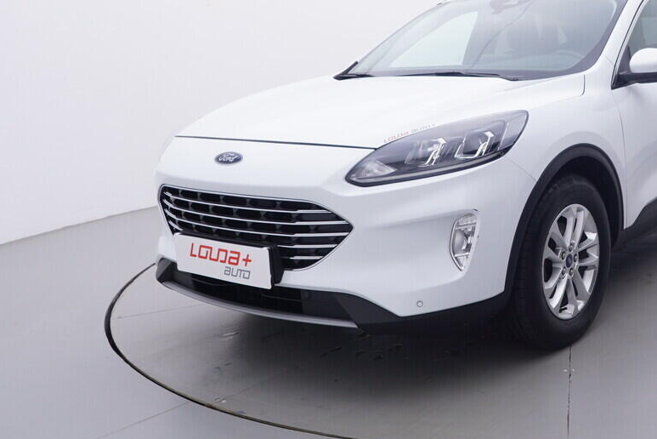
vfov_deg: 31.7
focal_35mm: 42
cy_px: 144
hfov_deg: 43.1
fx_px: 766
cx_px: 573
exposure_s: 1/80
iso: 200
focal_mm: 15
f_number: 5
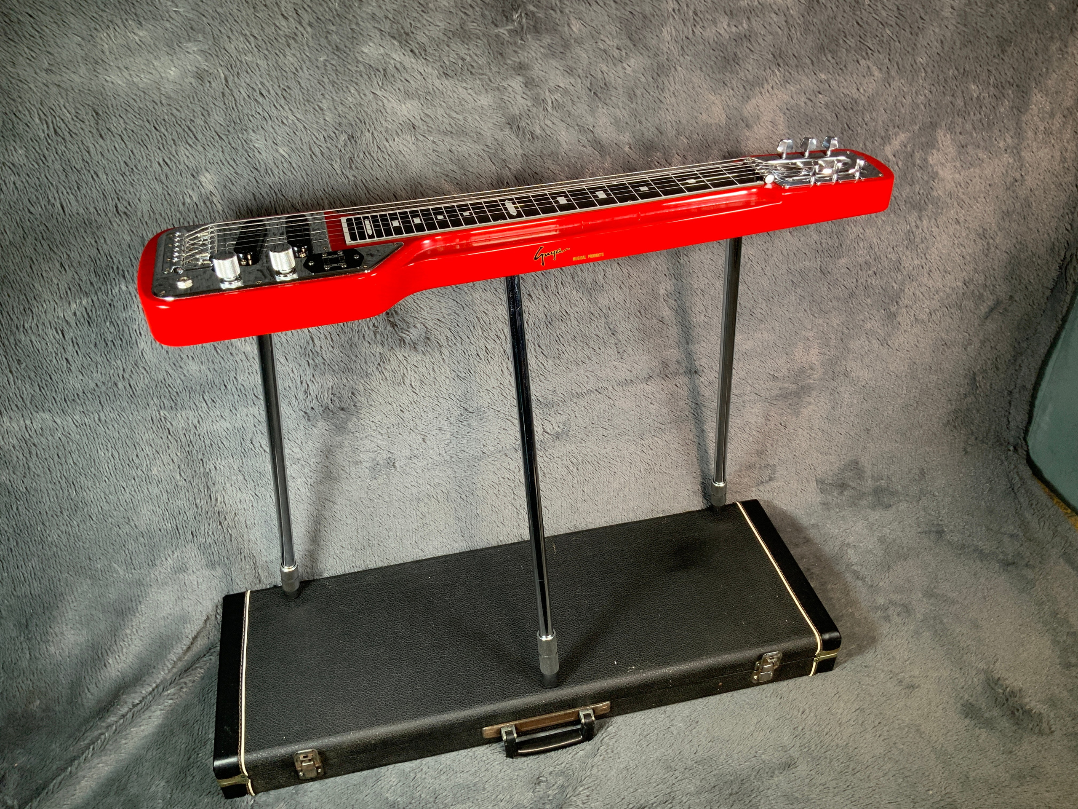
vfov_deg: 48.2
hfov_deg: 61.7
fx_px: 903
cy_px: 404
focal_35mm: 29
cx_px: 539
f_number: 1.8
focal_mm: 3
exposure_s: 1/104
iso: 50
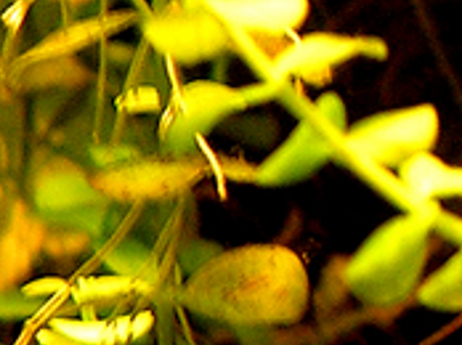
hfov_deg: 9.0
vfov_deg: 6.7
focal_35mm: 219
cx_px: 316
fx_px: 2919
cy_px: -188
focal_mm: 5.8
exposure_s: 1/7
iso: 50
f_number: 2.8
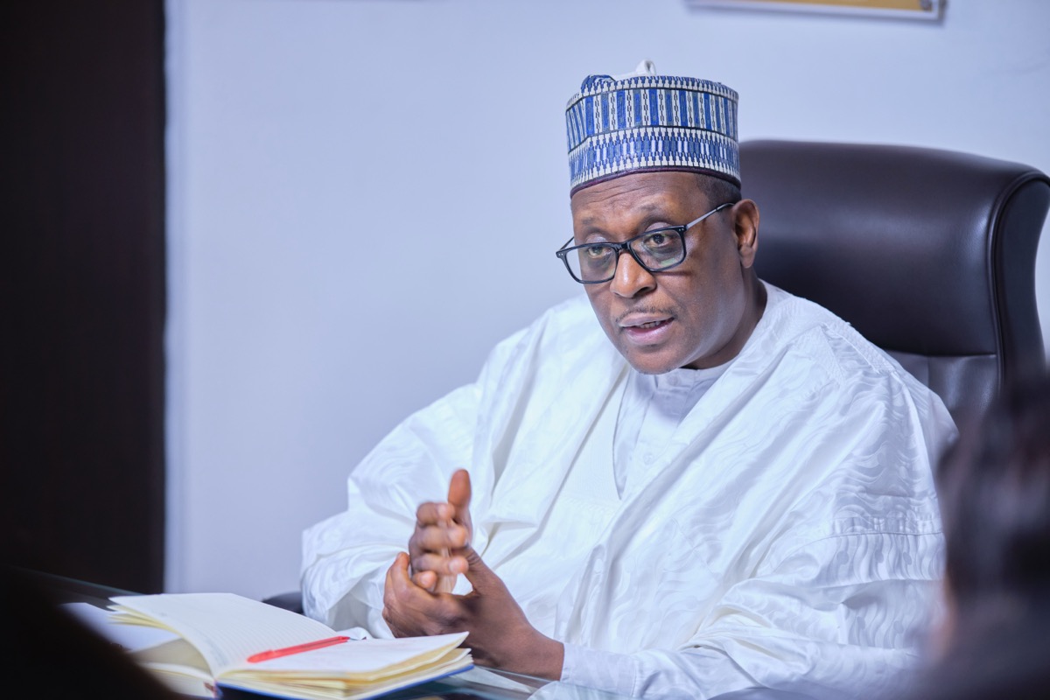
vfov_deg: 12.1
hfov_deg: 18.1
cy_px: 350
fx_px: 3296
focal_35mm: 113
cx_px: 525
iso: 640
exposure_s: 1/200
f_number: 1.2
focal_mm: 75
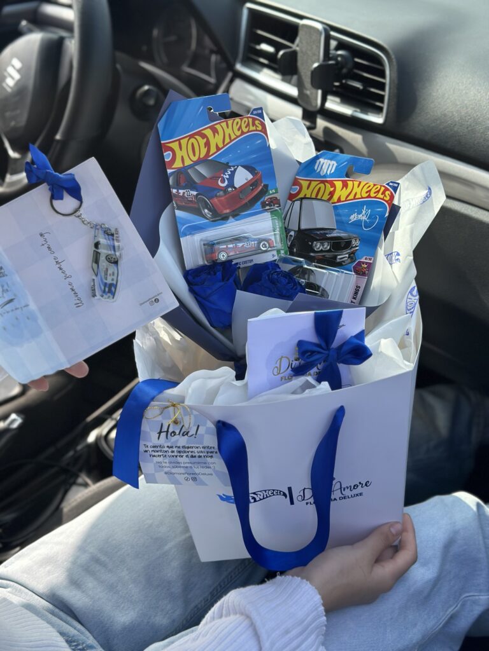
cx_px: 244
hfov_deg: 30.3
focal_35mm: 48
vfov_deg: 39.7
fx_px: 904
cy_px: 326
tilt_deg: -34.5
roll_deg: +1.4
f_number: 1.78
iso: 80
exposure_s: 1/1376
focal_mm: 6.86
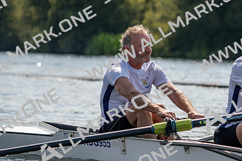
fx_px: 1821
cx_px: 155
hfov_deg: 7.6
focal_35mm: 271
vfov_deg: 5.1
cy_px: 81
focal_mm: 200
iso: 160
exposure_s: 1/1600
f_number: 5.6
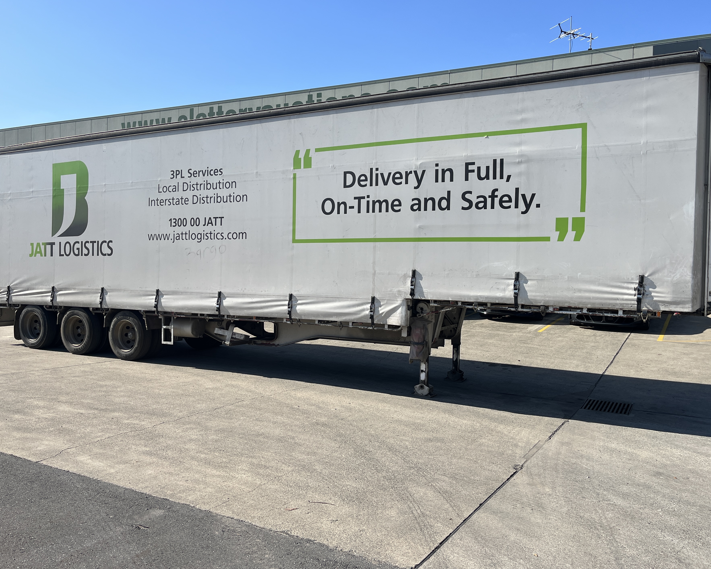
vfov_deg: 50.0
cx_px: 367
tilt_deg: -1.2
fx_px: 610
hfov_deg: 60.4
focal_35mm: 29
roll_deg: -1.0
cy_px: 268
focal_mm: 5.1
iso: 50
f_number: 1.6
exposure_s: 1/4149
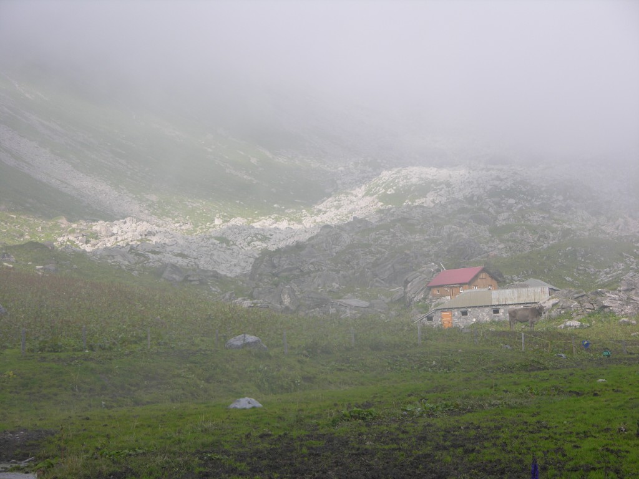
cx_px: 320
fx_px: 2031
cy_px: 240
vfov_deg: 13.5
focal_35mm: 110
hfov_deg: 17.9
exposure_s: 1/214
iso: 50
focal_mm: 27.3
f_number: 4.1
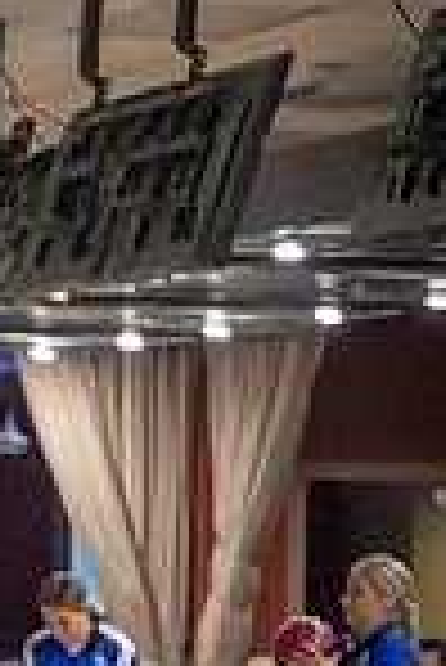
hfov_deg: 4.9
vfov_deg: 7.3
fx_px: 5172
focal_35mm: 279
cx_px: -162
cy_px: 968
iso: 4000
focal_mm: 92
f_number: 3.5
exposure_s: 1/800
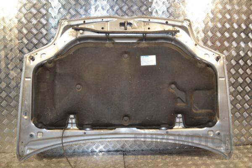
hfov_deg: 53.1
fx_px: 252
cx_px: 126
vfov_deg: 36.9
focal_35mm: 36
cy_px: 84
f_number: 4
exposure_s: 1/100
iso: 400
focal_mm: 24
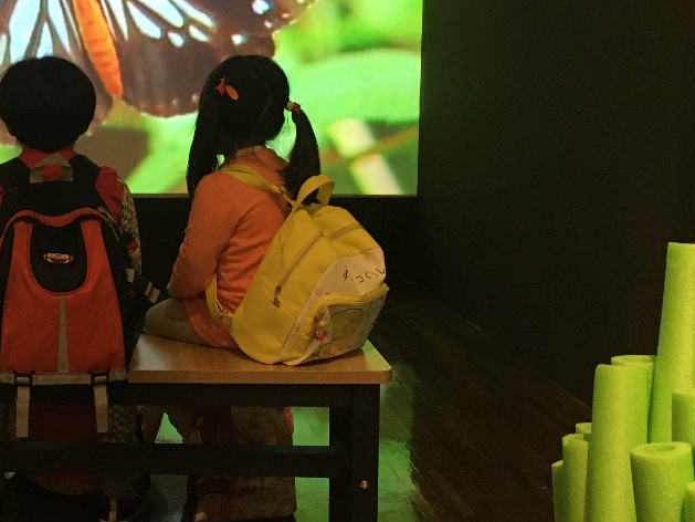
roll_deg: +0.5
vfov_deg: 24.7
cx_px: 53
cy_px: 176
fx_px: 1185
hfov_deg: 31.0
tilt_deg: -4.8
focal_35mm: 59
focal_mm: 4.15
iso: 160
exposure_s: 1/30
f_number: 2.2
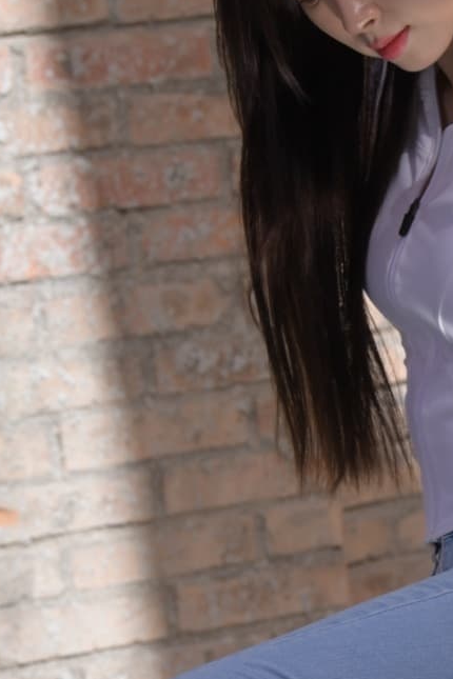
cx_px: 623
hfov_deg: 5.2
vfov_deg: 7.7
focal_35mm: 265
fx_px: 5001
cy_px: 665
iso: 320
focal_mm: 95
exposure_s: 1/1000
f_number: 6.3
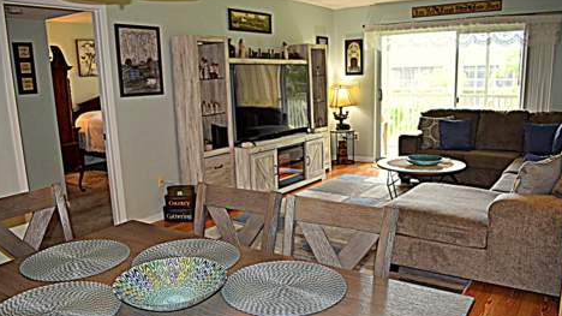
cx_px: 283
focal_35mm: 29
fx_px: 432
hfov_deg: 66.1
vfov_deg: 40.1
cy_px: 179
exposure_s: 1/160
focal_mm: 18
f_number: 4.5
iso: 640
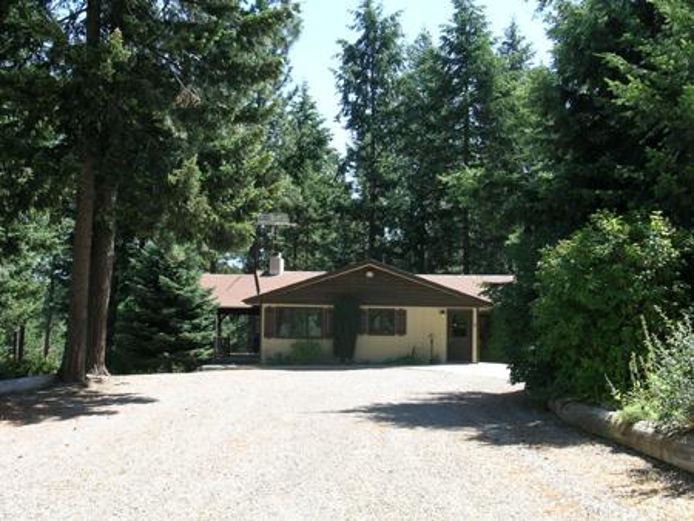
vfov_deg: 31.5
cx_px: 347
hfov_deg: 41.2
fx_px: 923
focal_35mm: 46
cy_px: 260
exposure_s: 1/127
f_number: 5.2
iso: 50
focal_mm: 9.5
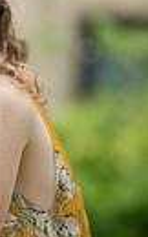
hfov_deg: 4.3
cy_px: 182
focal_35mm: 299
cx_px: -124
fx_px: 1934
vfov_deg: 7.0
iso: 80
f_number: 1.2
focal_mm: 85
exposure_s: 1/800
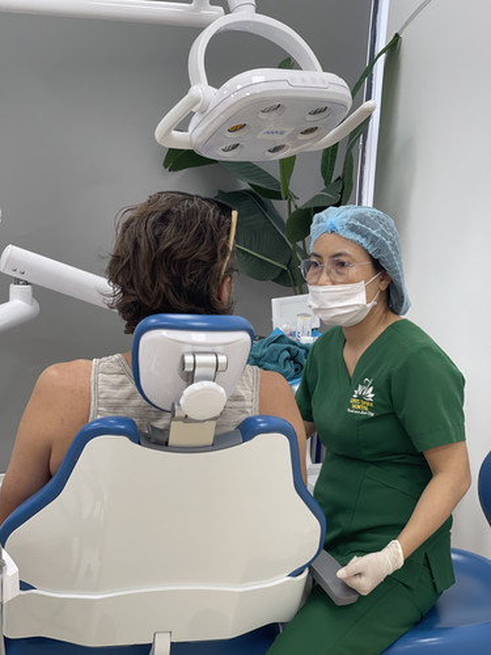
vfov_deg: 30.3
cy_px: 328
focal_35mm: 64
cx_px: 246
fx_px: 1210
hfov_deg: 22.9
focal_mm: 7.5
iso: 100
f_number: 2.2
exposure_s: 1/100
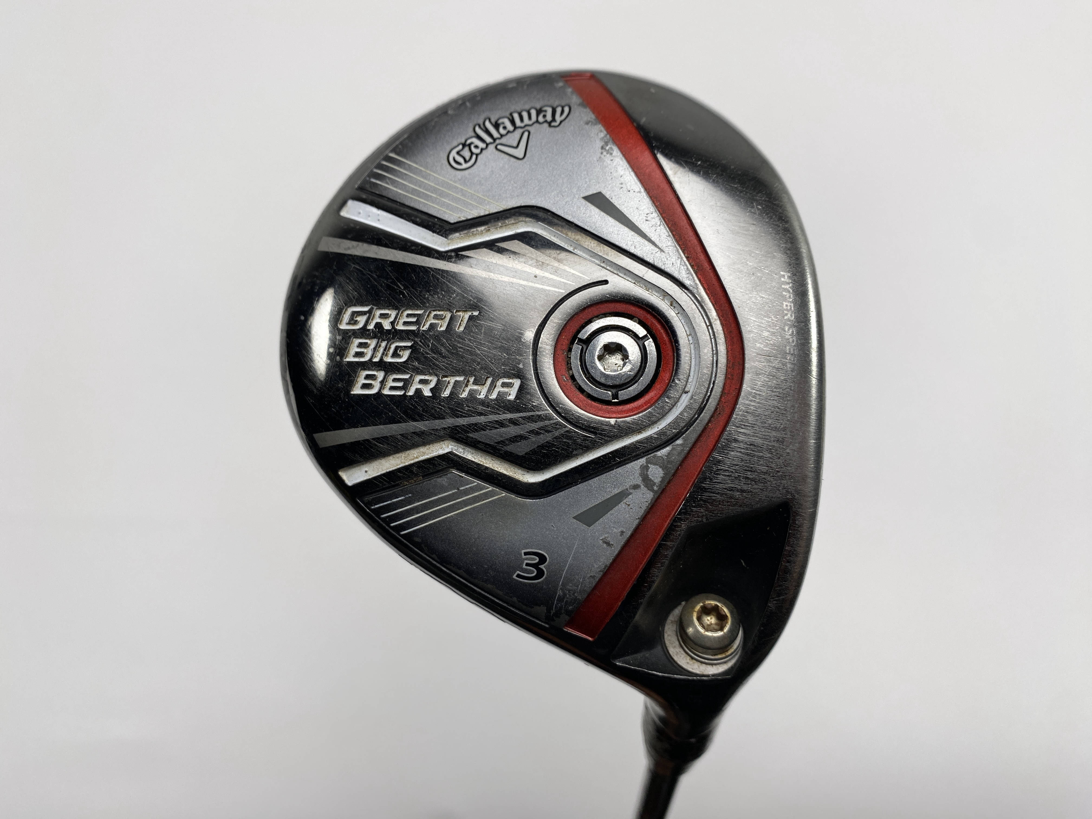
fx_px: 820
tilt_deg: -64.9
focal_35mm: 26
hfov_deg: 67.3
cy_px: 410
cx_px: 546
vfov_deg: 53.1
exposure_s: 1/412
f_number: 1.8
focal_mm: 4.25
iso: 32
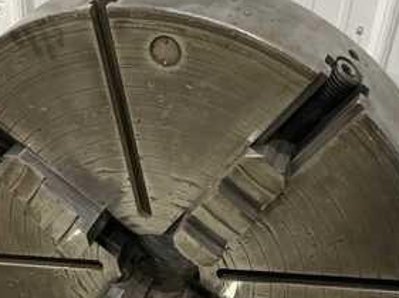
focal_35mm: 62
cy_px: 245
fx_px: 714
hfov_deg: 31.2
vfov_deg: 23.2
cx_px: 160
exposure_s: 1/60
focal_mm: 3
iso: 200
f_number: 1.8
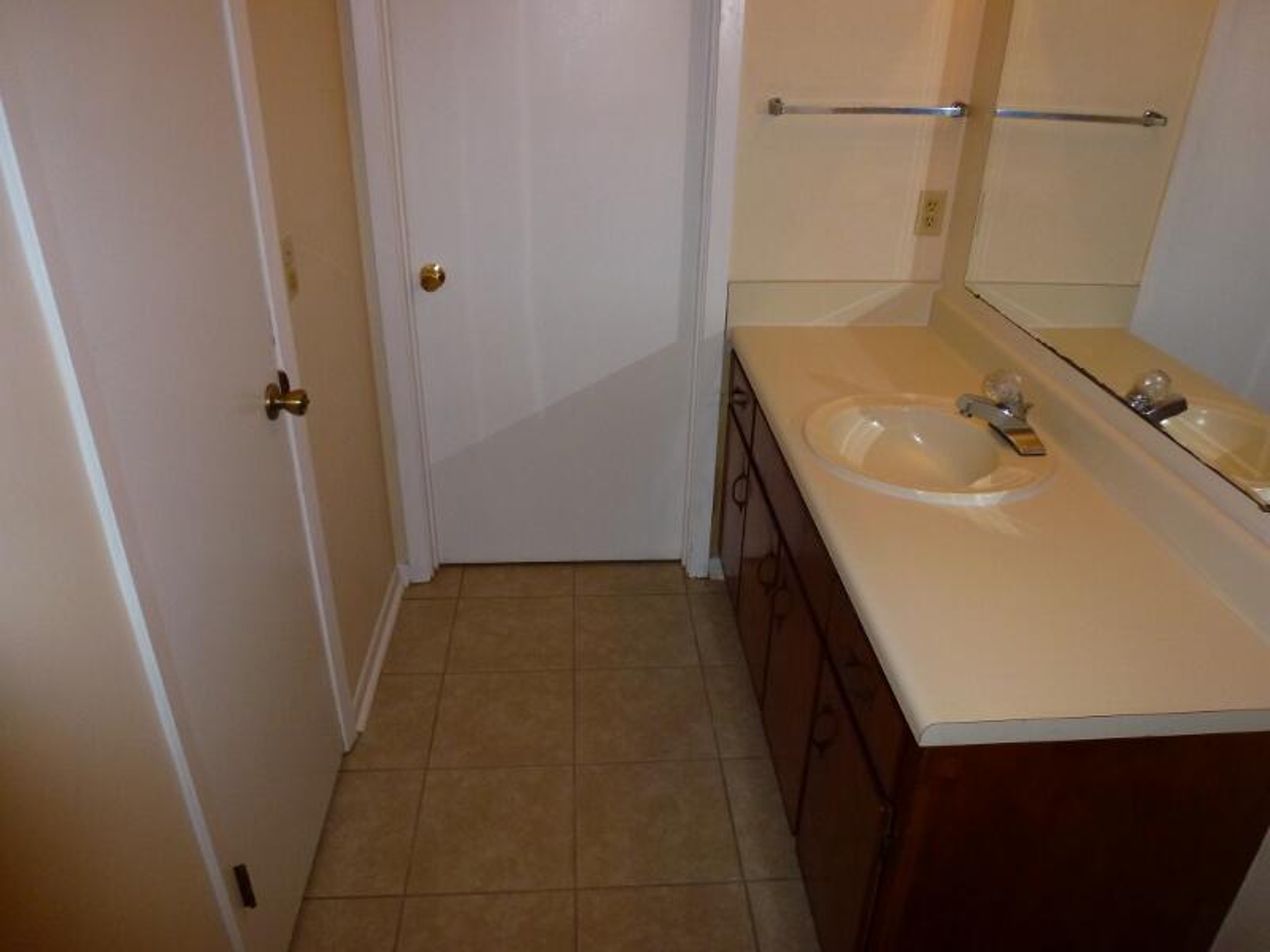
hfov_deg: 71.6
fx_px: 881
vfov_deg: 56.8
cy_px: 476
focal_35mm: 24
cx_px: 635
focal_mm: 4.3
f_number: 3.3
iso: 250
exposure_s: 1/60
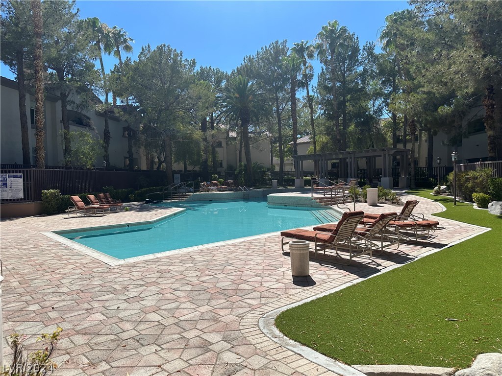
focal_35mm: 24
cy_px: 188
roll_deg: +1.8
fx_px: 348
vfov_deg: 56.8
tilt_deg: -1.6
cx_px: 251
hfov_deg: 71.6
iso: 80
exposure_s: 1/6211
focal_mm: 6.86
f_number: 1.78
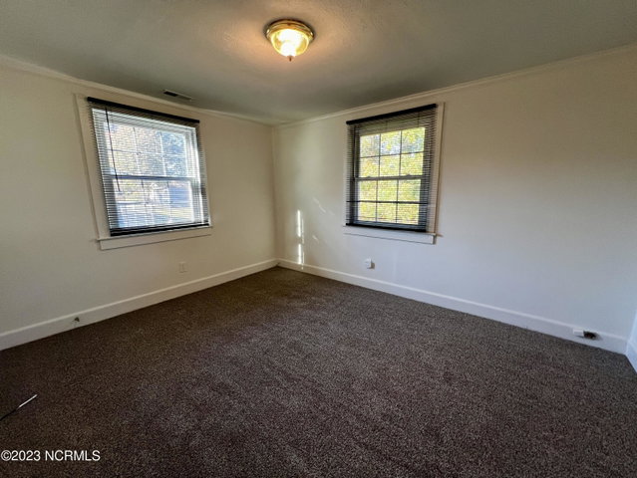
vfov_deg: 90.0
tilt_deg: -10.9
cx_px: 318
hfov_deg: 106.1
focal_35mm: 13
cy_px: 239
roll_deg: +1.4
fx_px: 239
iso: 160
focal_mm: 1.57
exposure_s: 1/120
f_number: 1.8
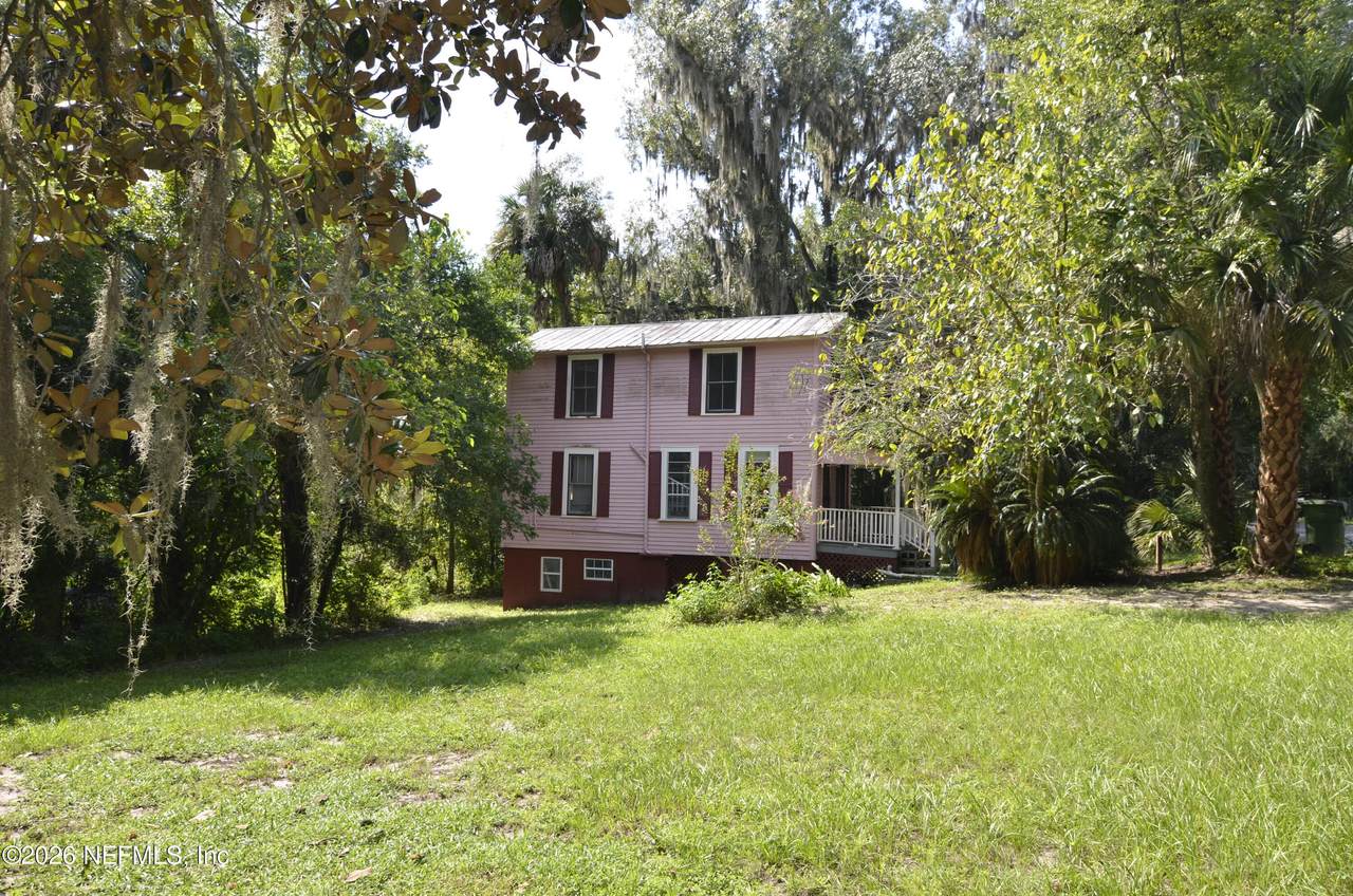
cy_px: 448
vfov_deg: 52.9
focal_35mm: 24
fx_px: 900
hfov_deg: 73.8
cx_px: 676
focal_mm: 16
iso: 100
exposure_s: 1/250
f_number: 5.6
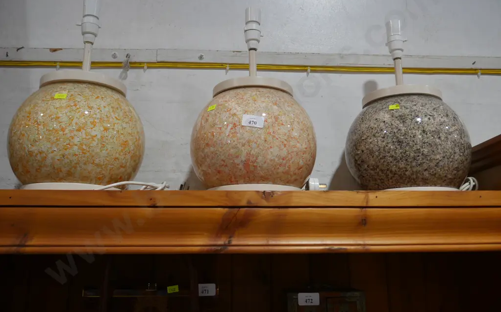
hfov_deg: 56.7
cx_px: 250
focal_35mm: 34
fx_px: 464
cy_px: 130
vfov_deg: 37.1
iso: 320
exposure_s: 1/60
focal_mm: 16
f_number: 3.6
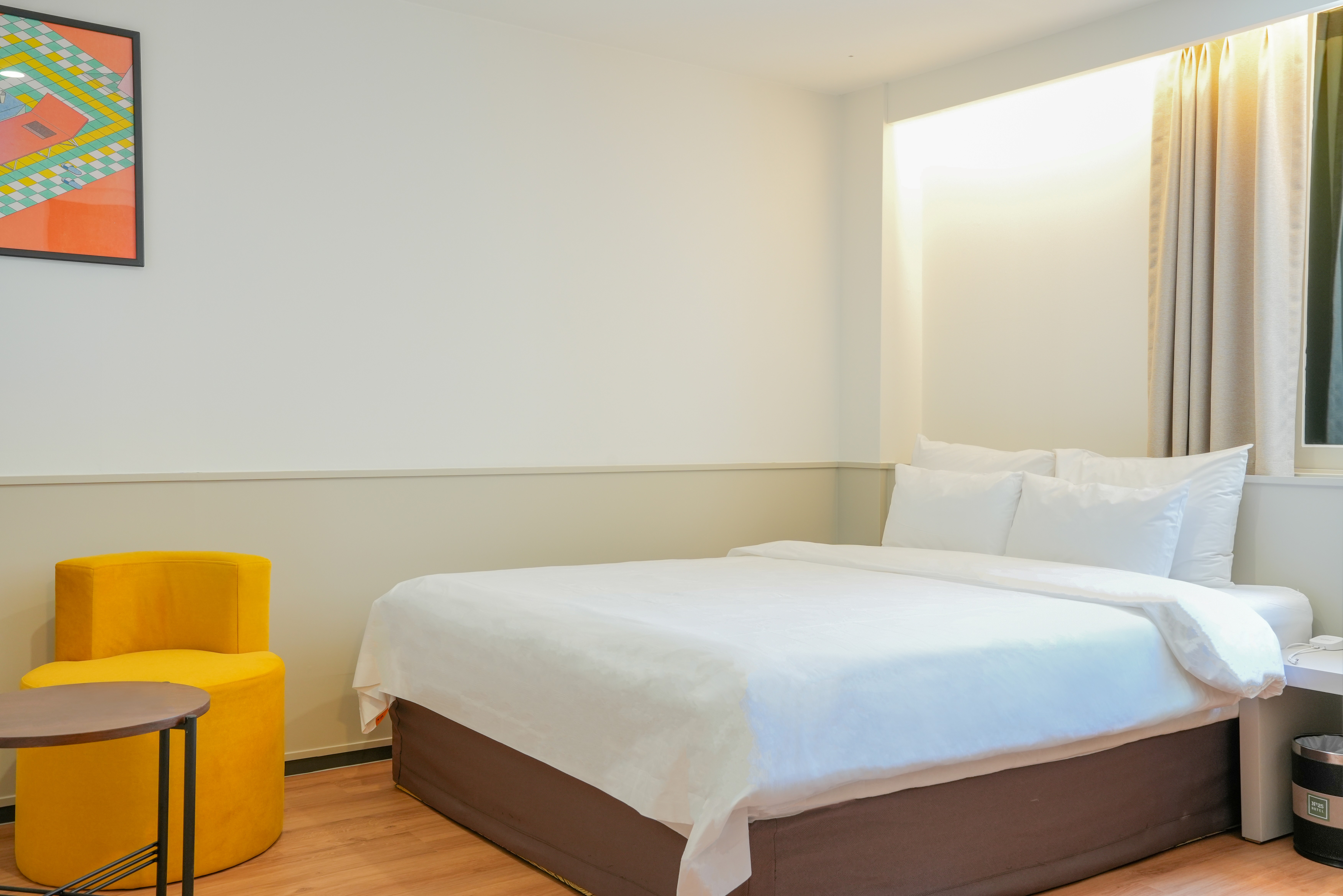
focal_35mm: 35
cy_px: 448
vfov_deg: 37.9
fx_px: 1306
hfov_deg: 54.4
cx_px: 672
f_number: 9
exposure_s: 1/6
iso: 640
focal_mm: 35
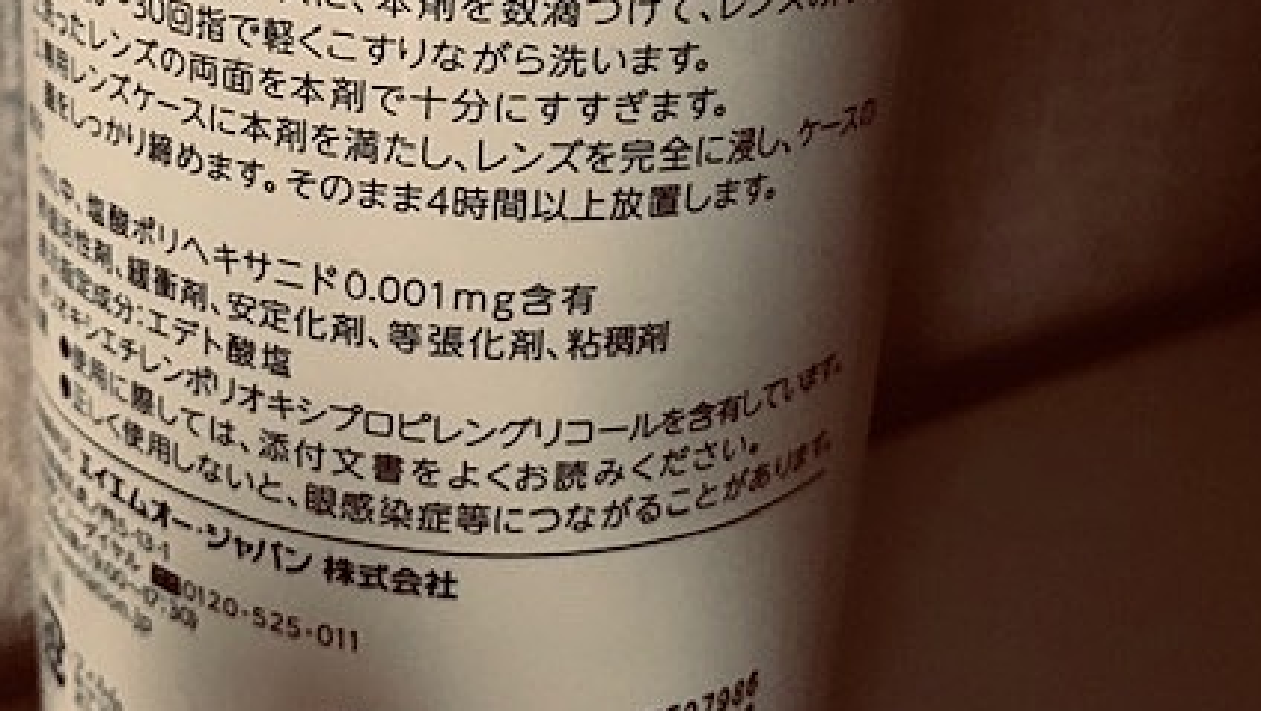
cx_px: 416
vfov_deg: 25.0
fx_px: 1539
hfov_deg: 43.9
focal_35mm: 46
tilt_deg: -16.1
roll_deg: -2.4
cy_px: 30
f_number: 1.8
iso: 100
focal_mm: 3.99
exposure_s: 1/12
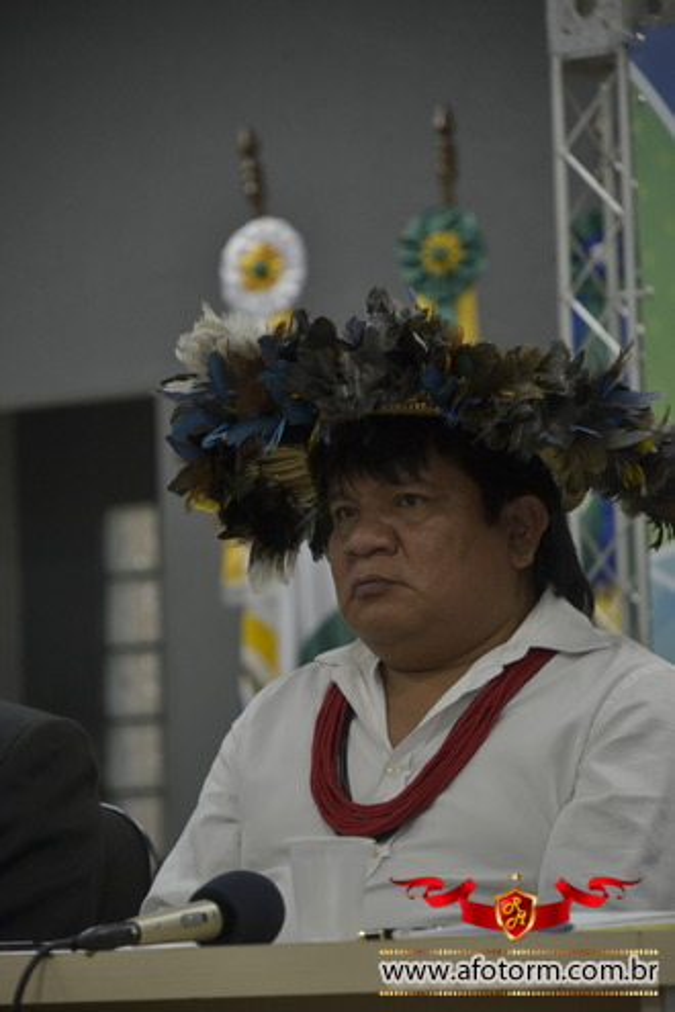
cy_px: 506
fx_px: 5695
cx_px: 338
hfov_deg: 6.8
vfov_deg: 10.2
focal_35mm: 202
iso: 800
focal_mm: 135
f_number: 5.6
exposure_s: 1/50
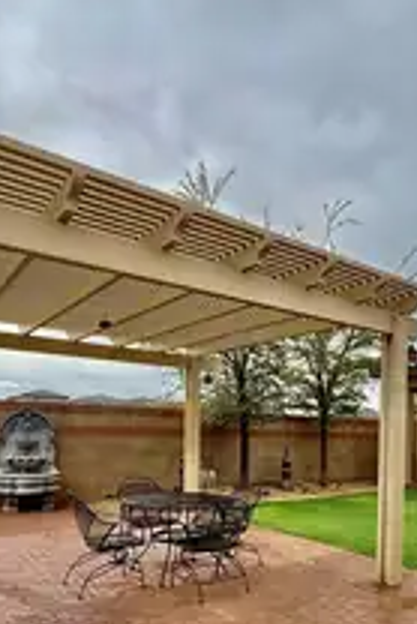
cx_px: 282
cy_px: 435
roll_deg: -1.3
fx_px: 486
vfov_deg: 63.1
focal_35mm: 28
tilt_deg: +0.3
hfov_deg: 45.7
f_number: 2.2
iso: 64
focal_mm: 2.22
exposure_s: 1/1312
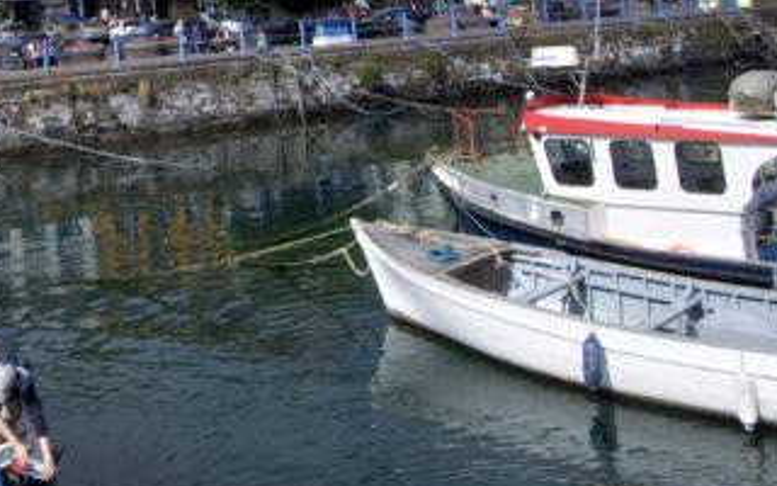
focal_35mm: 44
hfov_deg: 41.3
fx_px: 932
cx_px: 61
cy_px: -100
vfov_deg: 26.0
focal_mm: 12
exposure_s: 1/60
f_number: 16
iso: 100
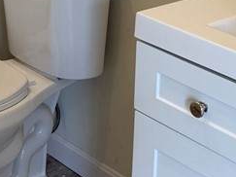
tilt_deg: -8.0
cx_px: 4
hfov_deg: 19.0
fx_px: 688
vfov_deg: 13.3
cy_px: -131
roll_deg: -1.1
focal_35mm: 101
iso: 100
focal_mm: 6.76
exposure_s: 1/120
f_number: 1.78
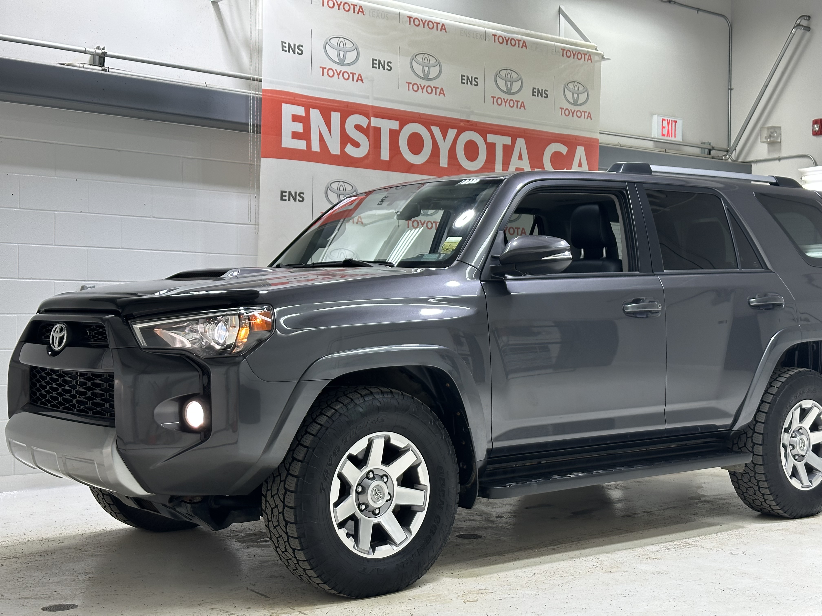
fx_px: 1140
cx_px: 411
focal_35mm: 48
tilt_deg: +0.3
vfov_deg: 30.3
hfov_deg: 39.7
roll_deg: -0.5
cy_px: 308
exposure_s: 1/170
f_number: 1.78
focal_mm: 6.86
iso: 80
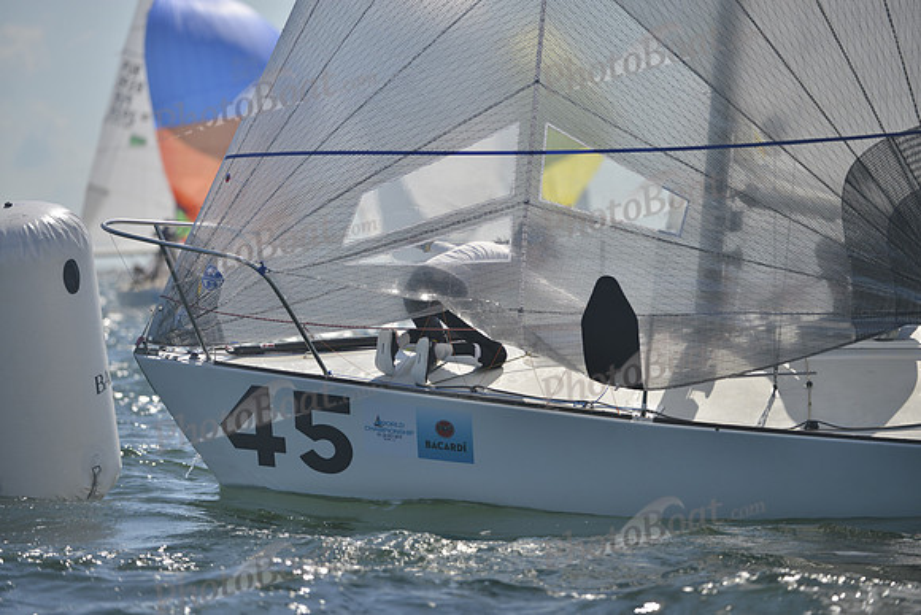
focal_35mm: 270
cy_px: 308
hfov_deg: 7.6
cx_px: 460
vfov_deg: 5.1
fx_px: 6909
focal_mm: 270
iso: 200
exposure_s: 1/3200
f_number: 4
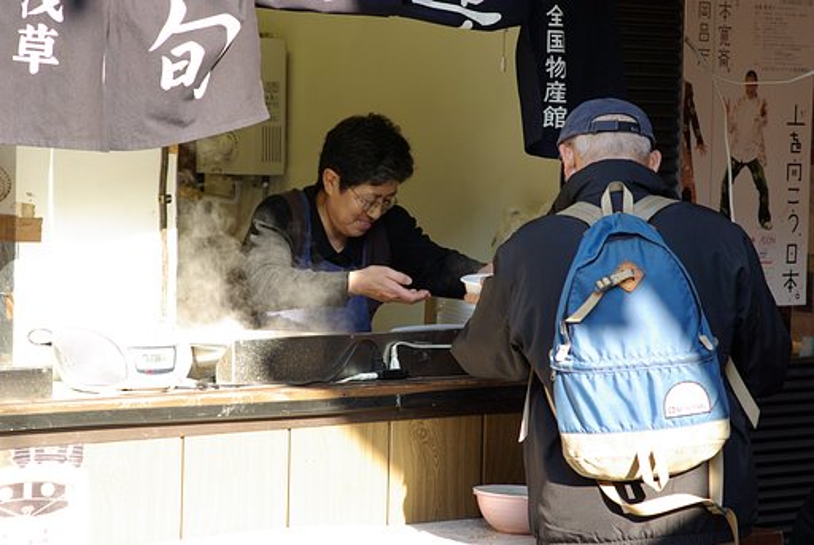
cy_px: 272
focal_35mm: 105
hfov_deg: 19.4
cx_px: 407
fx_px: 2378
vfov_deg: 13.1
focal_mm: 70
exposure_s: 1/250
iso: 400
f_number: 4.5
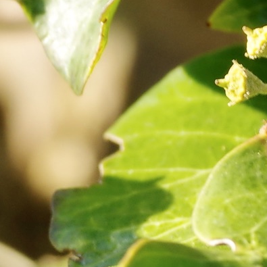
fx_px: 15210
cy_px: 338
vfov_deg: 1.0
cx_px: -116
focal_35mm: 1743
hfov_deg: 1.0
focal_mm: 300
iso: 400
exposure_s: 1/160
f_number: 8
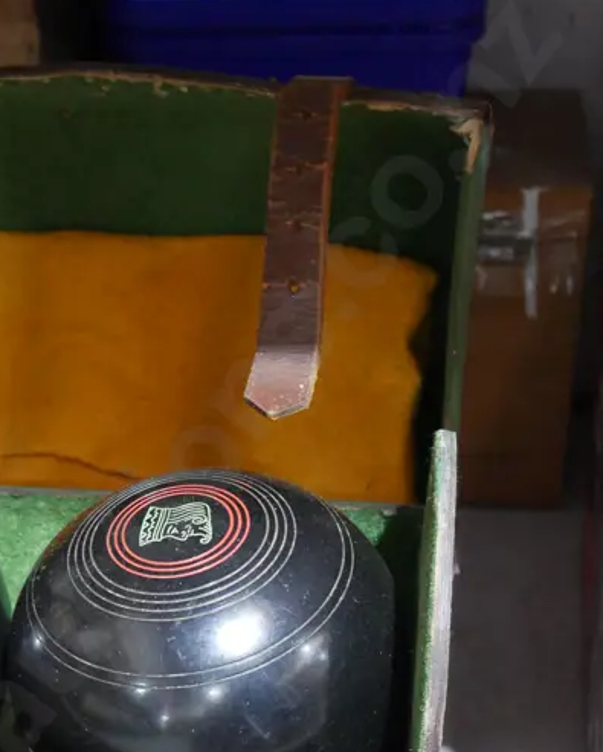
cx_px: 66
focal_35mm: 77
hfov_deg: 19.6
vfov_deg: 24.2
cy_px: 642
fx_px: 1716
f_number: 4.1
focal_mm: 19
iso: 2000
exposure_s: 1/60
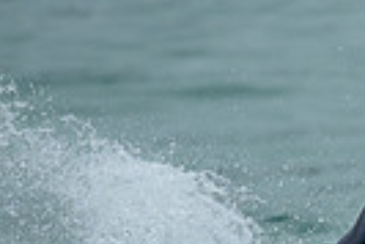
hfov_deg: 0.4
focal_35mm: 4771
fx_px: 48425
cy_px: 381
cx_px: 707
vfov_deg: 0.3
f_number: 6.3
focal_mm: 800
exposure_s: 1/2000
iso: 200
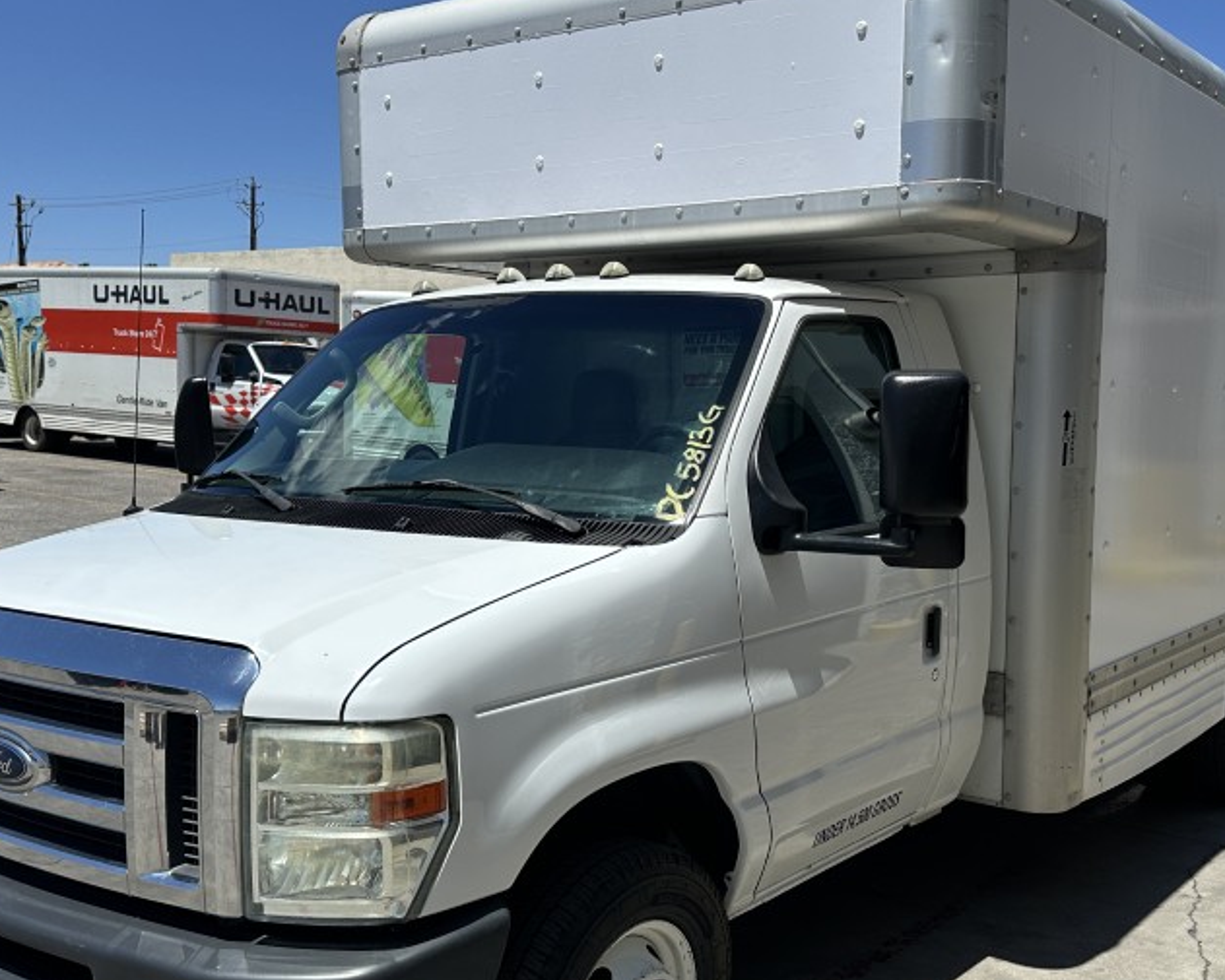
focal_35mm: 38
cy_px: 574
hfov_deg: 47.6
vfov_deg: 39.0
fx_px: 1378
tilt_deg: -5.4
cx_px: 747
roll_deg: -2.2
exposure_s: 1/6623
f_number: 1.78
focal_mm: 6.86
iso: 80
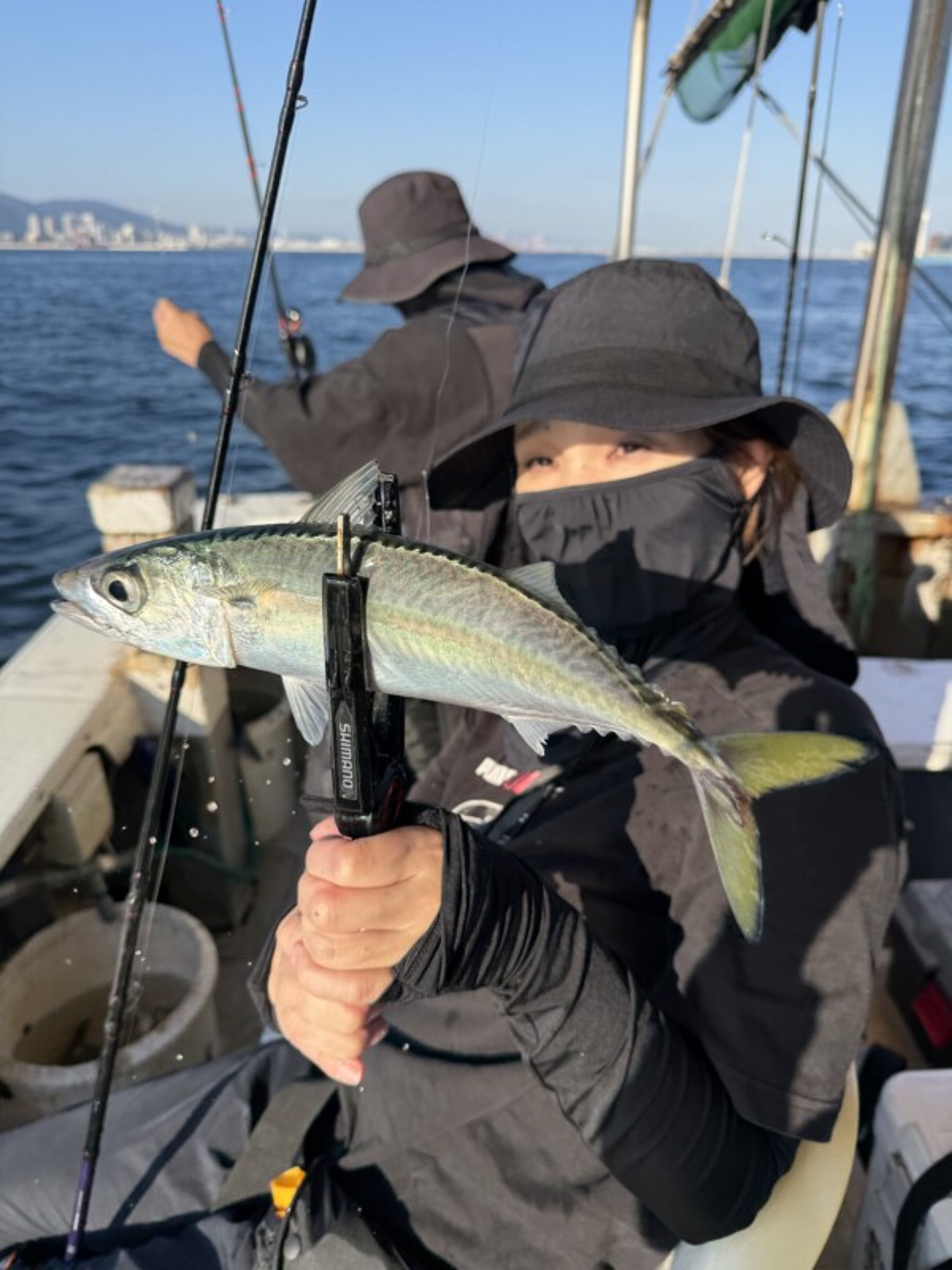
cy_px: 635
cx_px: 476
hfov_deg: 56.8
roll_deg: -0.1
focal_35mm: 24
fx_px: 880
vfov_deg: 71.6
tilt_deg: -24.2
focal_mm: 6.76
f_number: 1.78
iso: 80
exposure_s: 1/2703
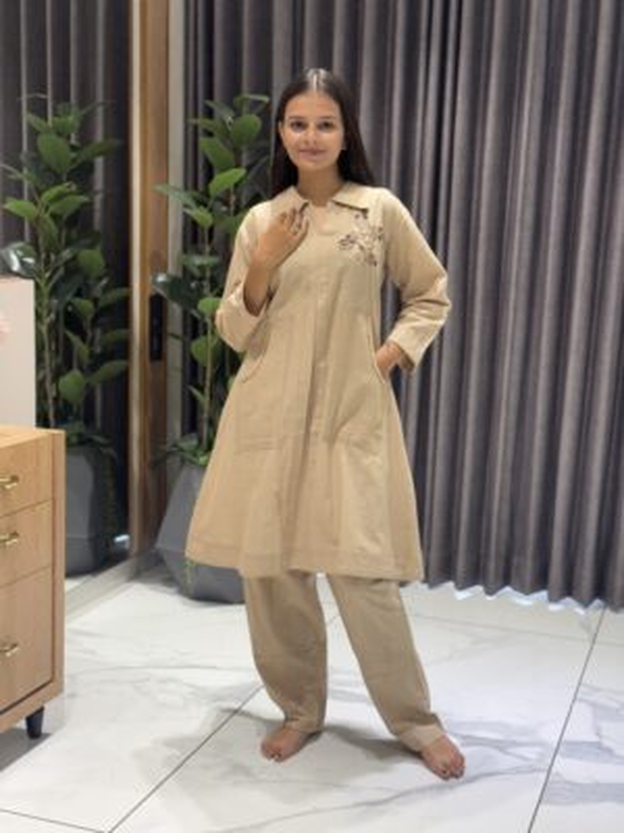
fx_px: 1154
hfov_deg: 30.3
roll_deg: -1.5
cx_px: 312
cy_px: 416
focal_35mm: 48
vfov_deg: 39.7
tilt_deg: -8.9
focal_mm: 6.76
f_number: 1.78
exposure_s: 1/100
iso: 125
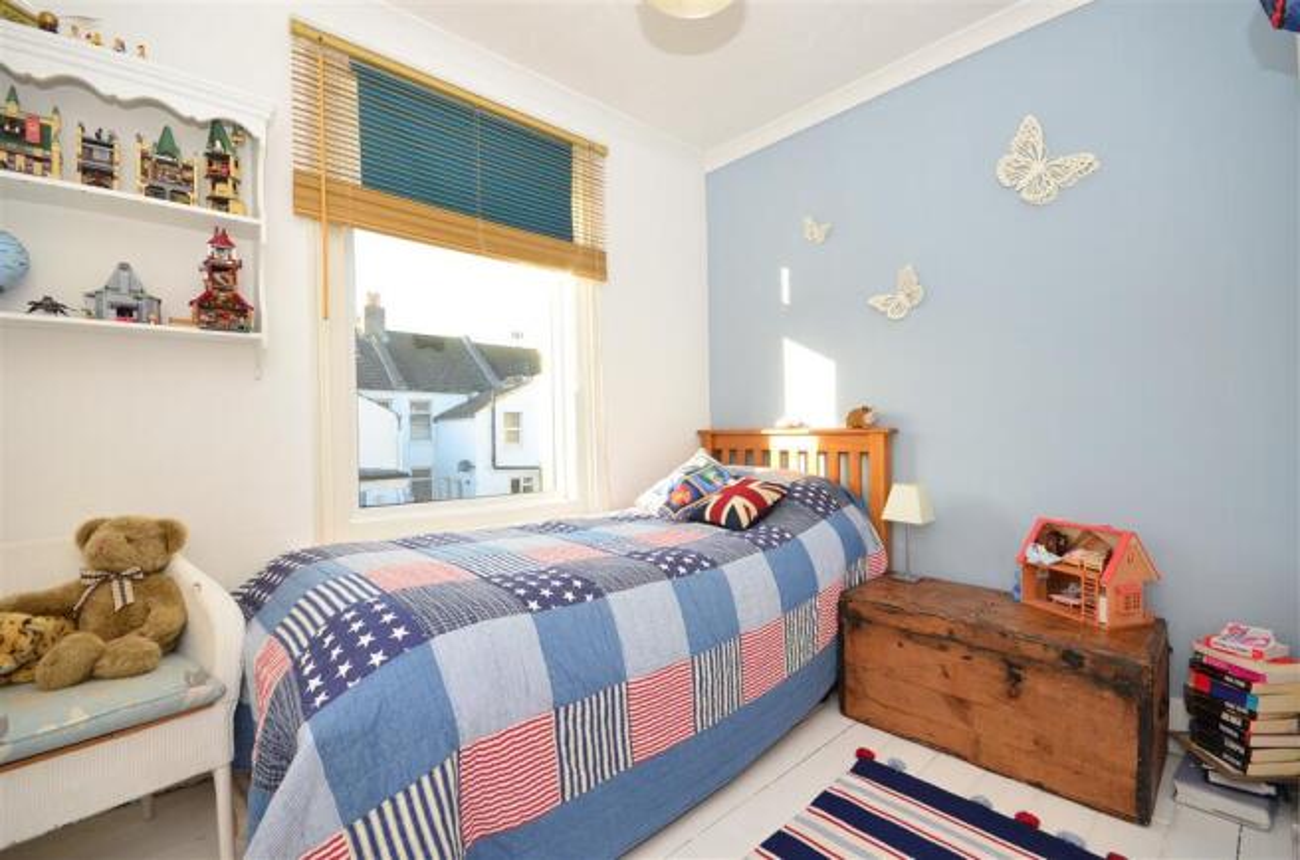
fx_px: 540
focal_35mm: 15
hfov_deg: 100.5
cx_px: 650
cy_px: 430
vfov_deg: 77.0
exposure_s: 1/30
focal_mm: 10
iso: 200
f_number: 8
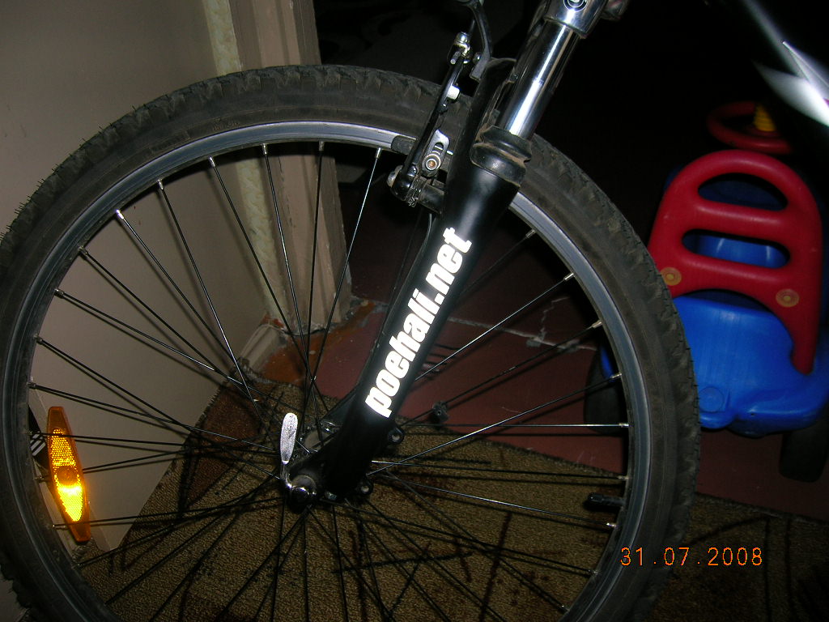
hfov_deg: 54.0
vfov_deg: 41.8
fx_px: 814
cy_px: 311
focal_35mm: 34
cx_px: 414
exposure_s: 1/60.1
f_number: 2.9
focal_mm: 5.7
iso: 50
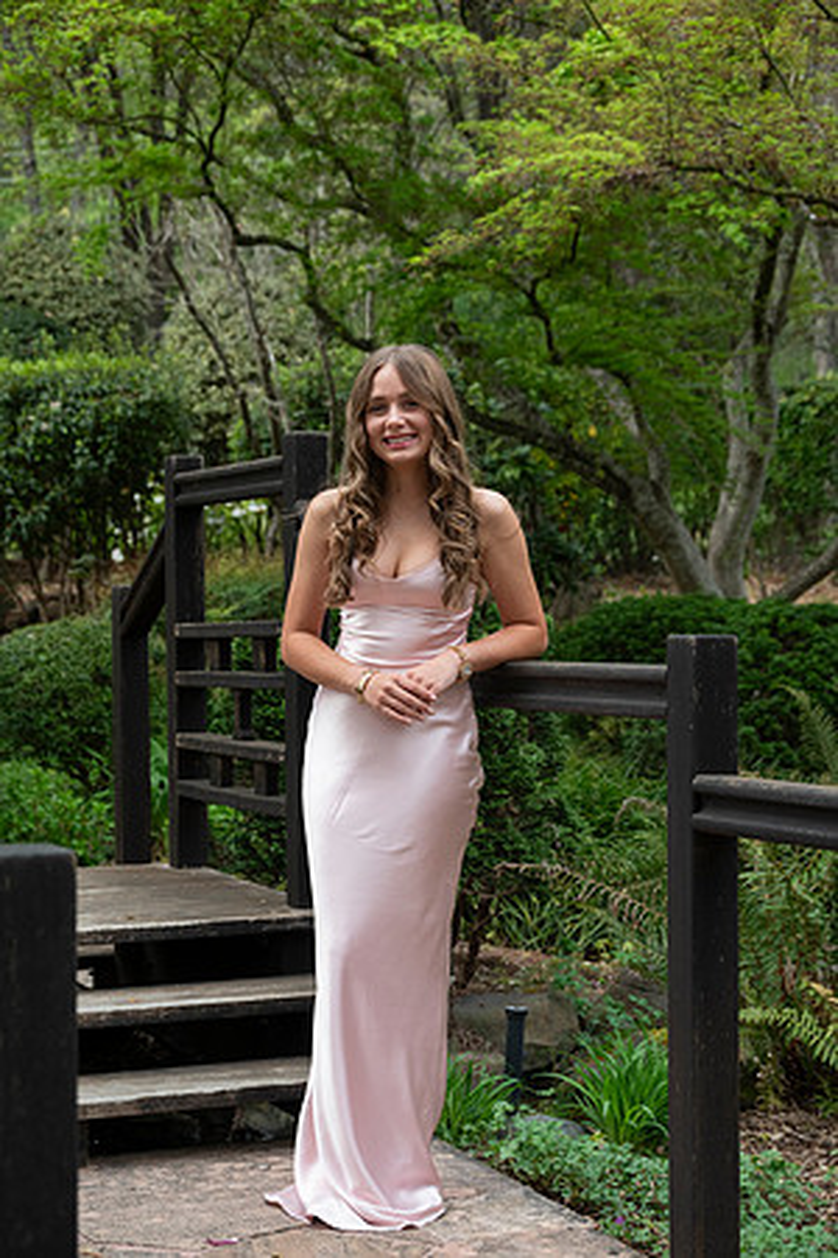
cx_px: 419
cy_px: 629
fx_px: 2304
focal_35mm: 66
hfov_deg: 20.6
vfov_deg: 30.5
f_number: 6
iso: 1250
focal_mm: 66
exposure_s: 1/800
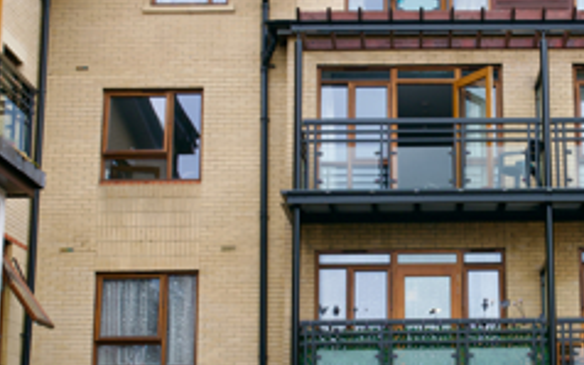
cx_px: 466
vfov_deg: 18.1
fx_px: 1146
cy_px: 218
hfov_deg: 28.0
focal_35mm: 72
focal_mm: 28
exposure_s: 1/60
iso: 250
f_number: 7.1
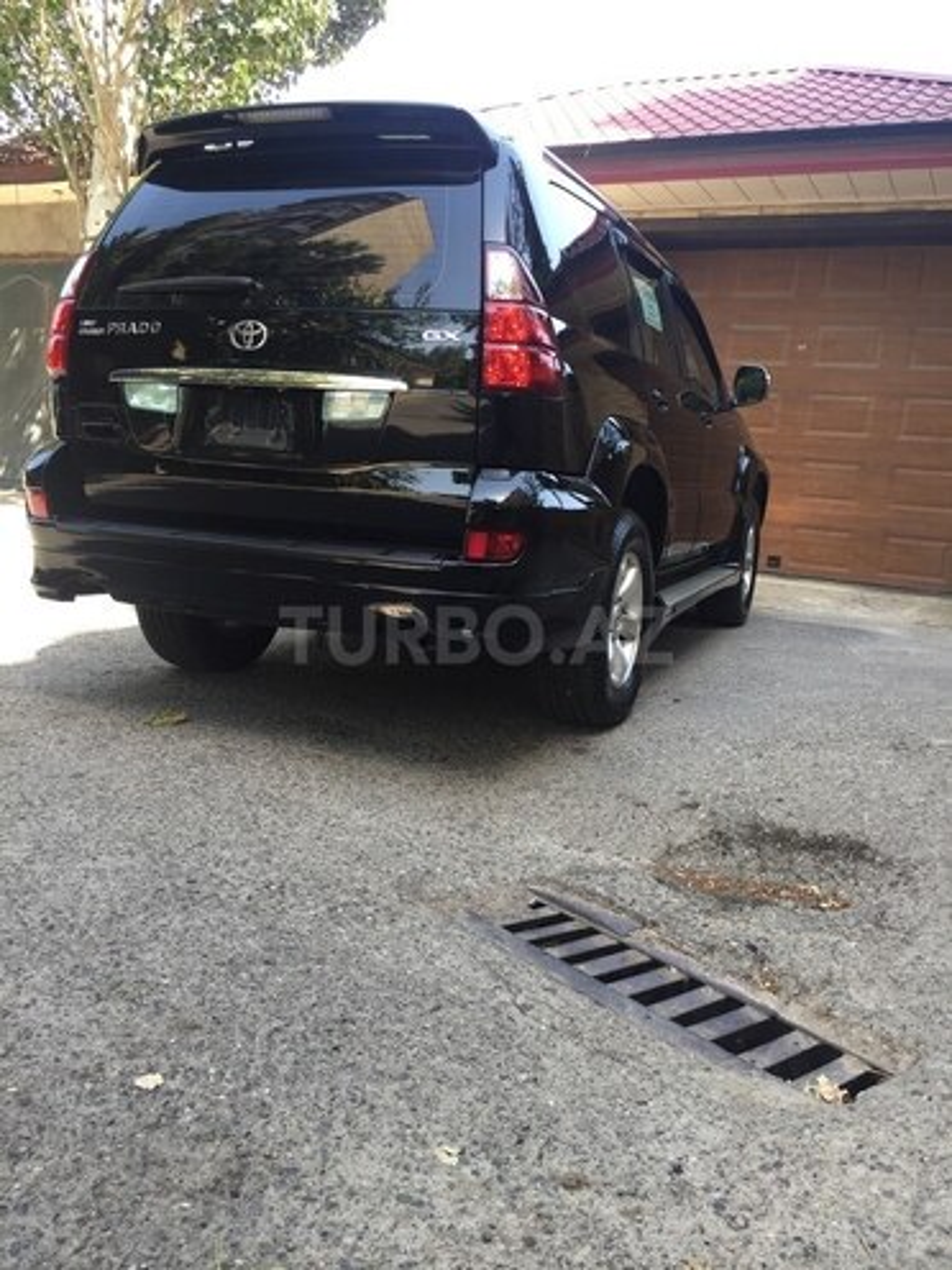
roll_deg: -4.3
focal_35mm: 29
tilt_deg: -10.0
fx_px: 1063
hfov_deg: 48.2
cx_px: 476
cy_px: 635
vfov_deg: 61.7
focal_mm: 4.15
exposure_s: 1/114
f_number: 2.2
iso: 32
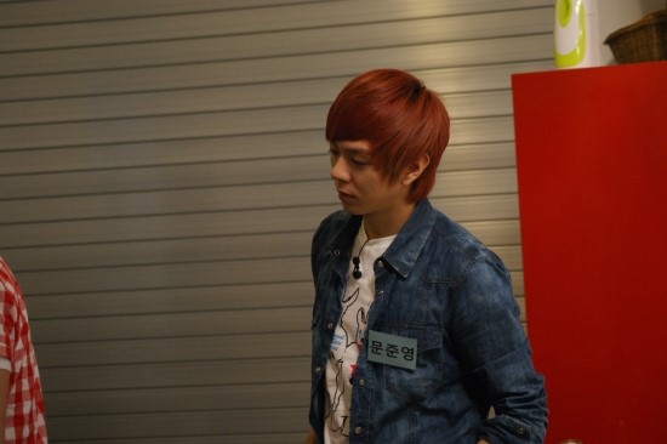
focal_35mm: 120
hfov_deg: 17.1
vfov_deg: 11.4
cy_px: 222
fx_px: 2222
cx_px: 334
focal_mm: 80
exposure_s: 1/200
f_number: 4
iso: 800
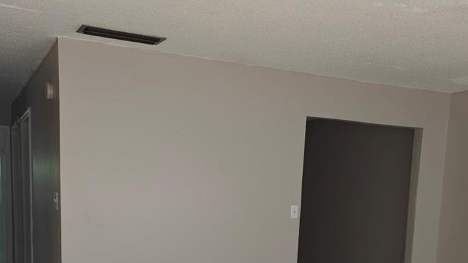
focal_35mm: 44
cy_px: 277
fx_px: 546
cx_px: 220
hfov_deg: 46.4
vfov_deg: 25.4
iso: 320
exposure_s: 1/260
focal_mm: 6.06
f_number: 1.6
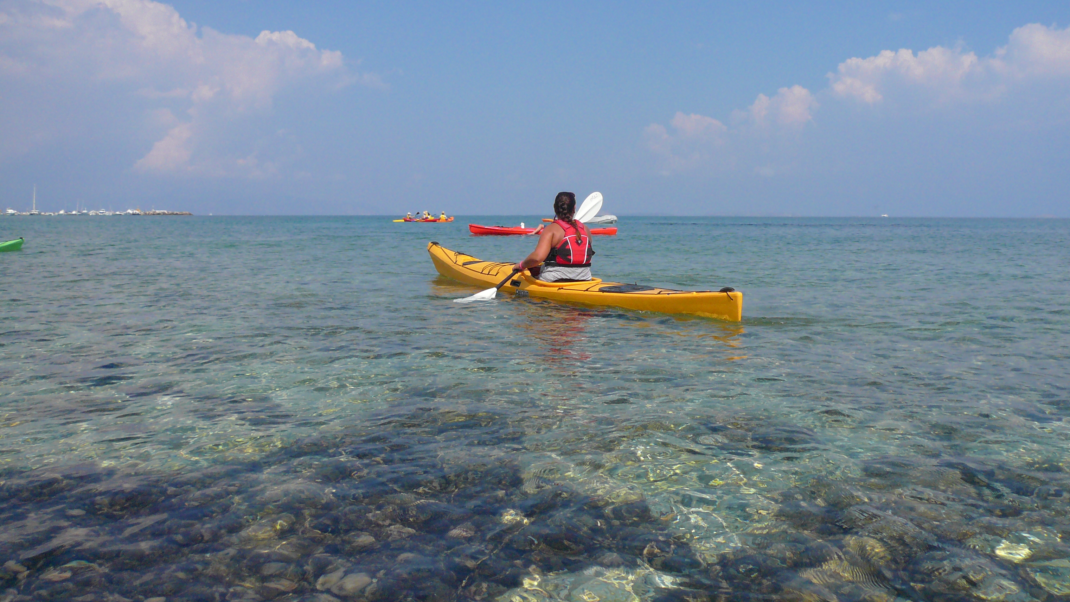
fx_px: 936
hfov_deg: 59.5
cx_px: 539
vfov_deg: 35.4
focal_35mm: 33
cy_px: 228
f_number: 8
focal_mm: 4.9
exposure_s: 1/320
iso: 100
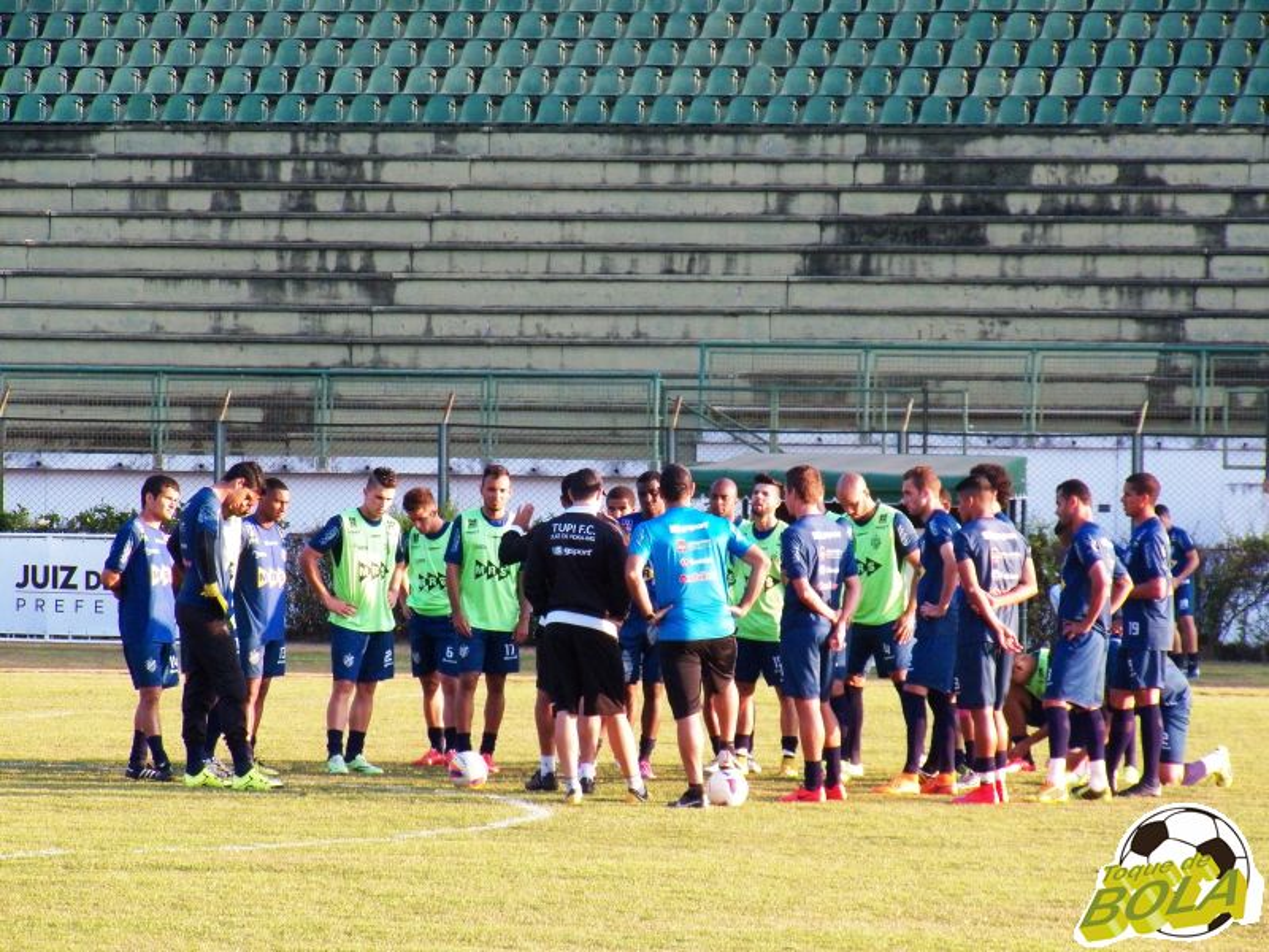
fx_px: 8395
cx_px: 634
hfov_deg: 8.6
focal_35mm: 229
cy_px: 476
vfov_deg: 6.5
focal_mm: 41.1
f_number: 4
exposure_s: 1/500
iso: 500
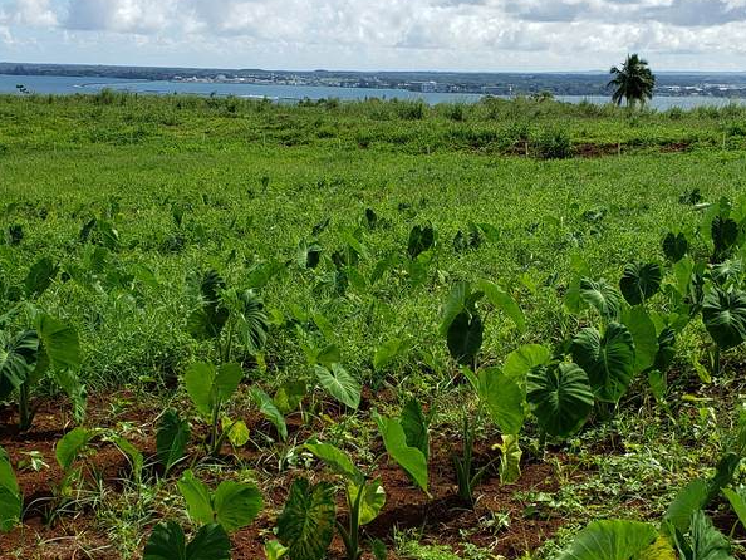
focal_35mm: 56
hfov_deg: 34.3
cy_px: 324
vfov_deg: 26.1
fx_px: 1207
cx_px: 398
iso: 50
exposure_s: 1/1671
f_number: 2.4
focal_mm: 4.3
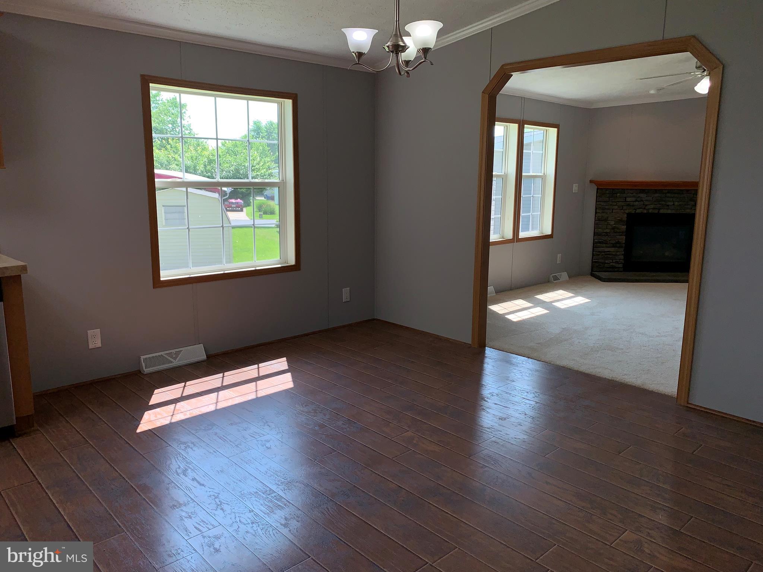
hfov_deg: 67.3
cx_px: 382
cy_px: 286
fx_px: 573
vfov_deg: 53.1
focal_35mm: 26
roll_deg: -0.5
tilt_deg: -12.1
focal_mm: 4.25
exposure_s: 1/405
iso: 25
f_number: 1.8
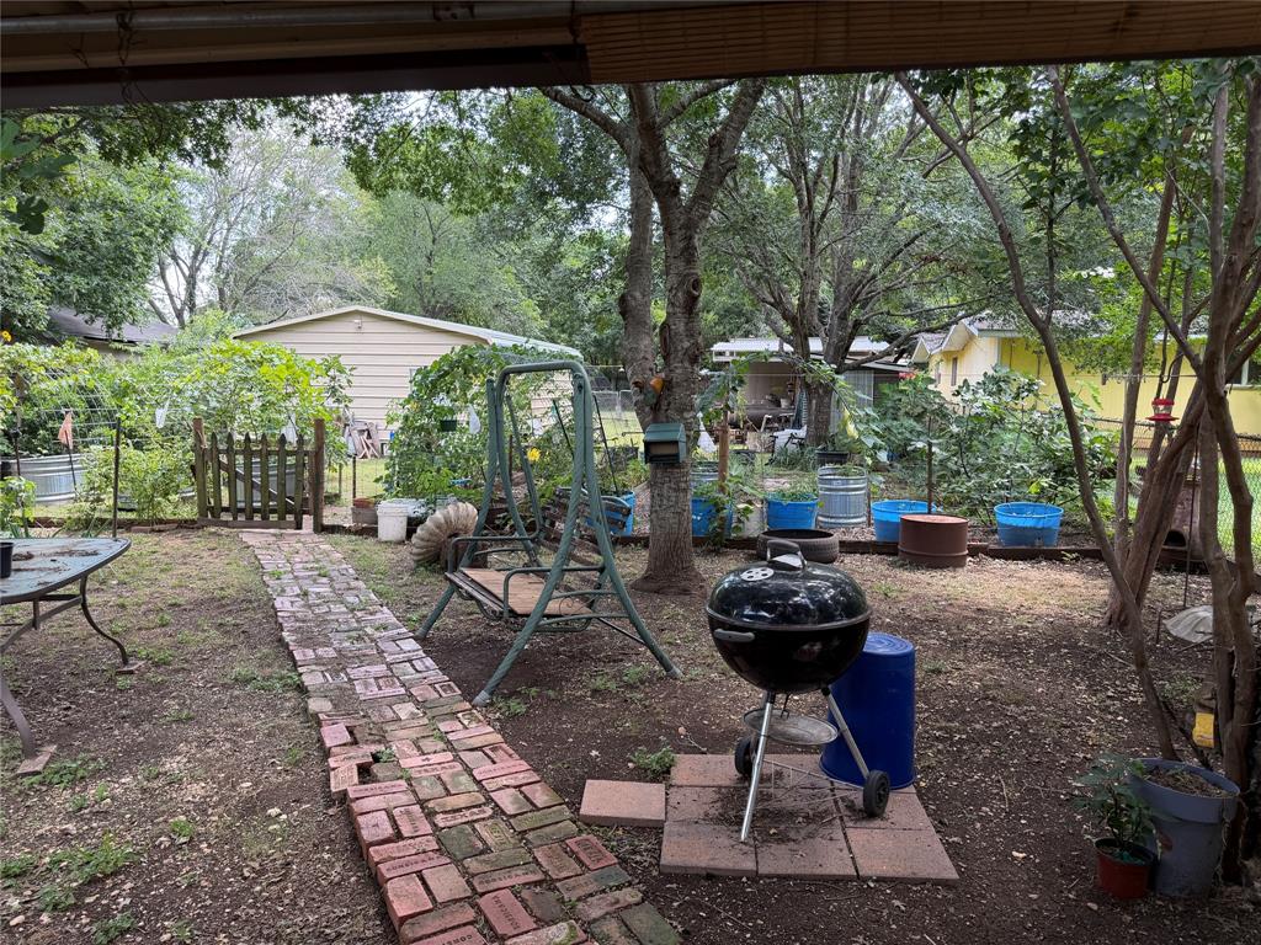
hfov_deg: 71.6
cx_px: 630
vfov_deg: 56.8
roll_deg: -0.9
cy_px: 472
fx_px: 874
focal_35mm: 24
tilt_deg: -5.9
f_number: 1.78
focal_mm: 6.76
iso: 80
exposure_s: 1/265
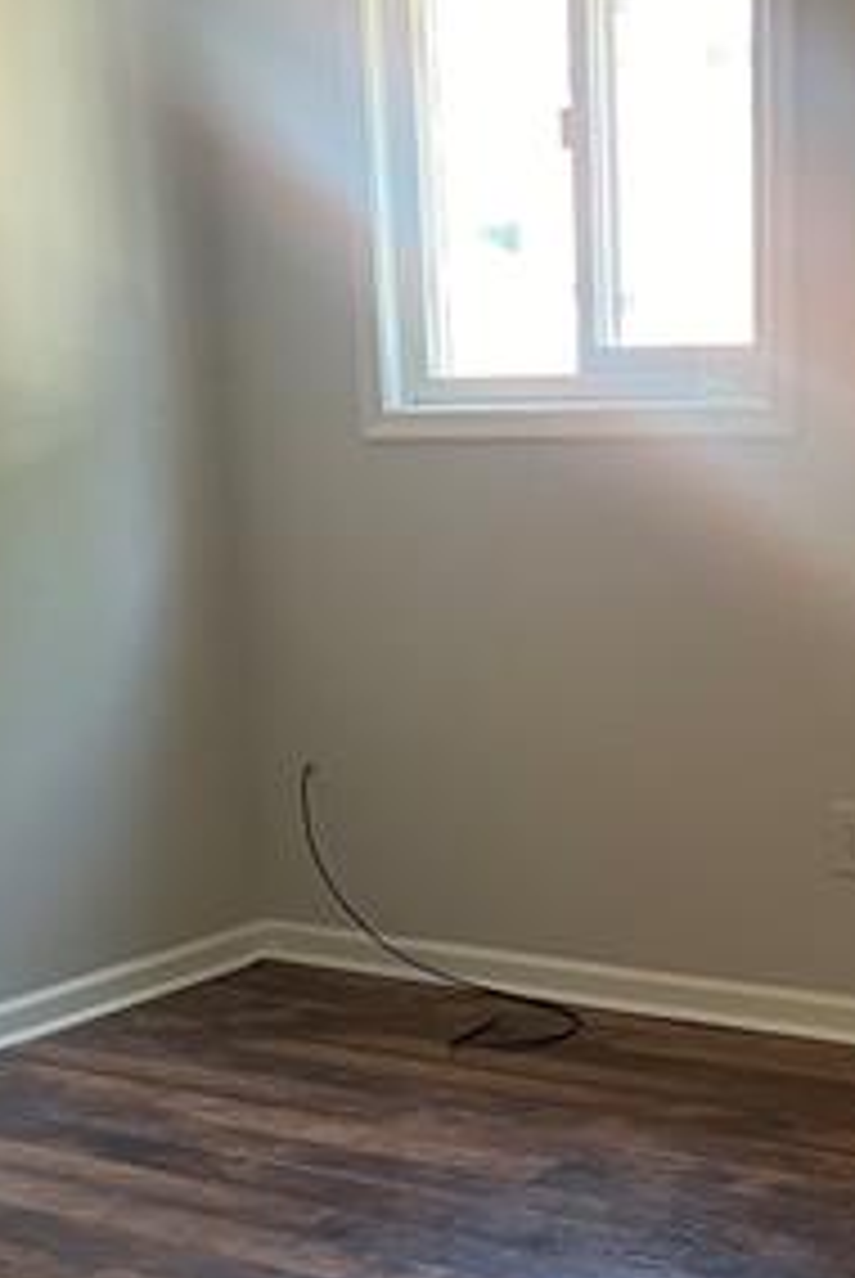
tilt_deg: -16.9
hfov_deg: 18.7
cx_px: 418
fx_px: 2594
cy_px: 1112
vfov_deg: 26.9
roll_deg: +2.9
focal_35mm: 73
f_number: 1.5
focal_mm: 5.7
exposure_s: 1/60
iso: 125
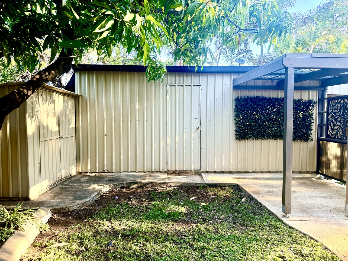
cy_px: 130
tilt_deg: -2.2
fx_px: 241
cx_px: 174
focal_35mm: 24
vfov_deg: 56.8
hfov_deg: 71.6
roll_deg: -0.4
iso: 80
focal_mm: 6.76
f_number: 1.78
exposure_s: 1/100
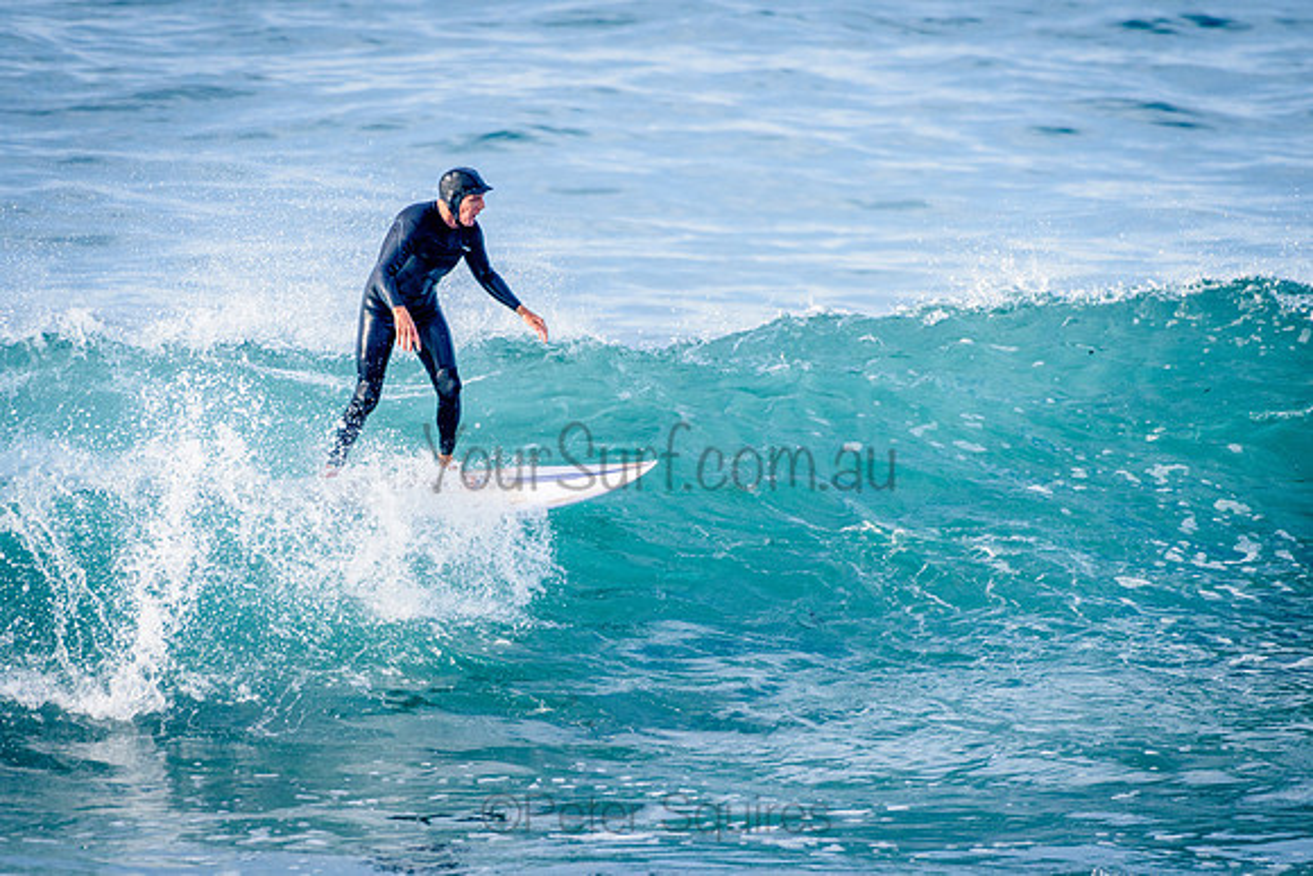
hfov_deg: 3.4
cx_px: 615
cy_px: 412
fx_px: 22340
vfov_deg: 2.2
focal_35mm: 612
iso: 560
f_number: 5.6
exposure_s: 1/2000
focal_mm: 500
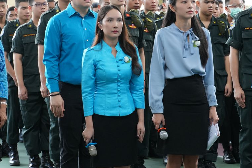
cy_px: 66
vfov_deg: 8.8
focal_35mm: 156
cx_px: 122
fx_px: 1092
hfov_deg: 13.2
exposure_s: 1/125
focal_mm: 70
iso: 1250
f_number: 5.6
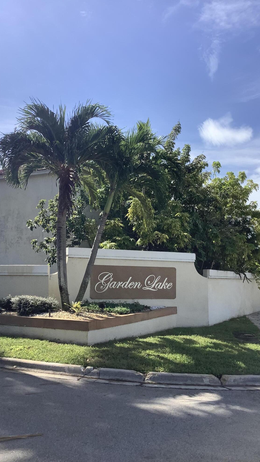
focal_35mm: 34
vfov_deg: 58.0
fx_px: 417
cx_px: 123
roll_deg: -1.6
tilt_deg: +7.6
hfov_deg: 34.7
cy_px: 231
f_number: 2.4
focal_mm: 3.3
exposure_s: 1/1381
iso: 25
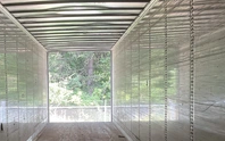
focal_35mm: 62
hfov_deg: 32.5
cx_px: 65
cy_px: 113
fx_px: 380
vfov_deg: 20.7
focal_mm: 3
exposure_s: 1/62
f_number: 1.8
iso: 64
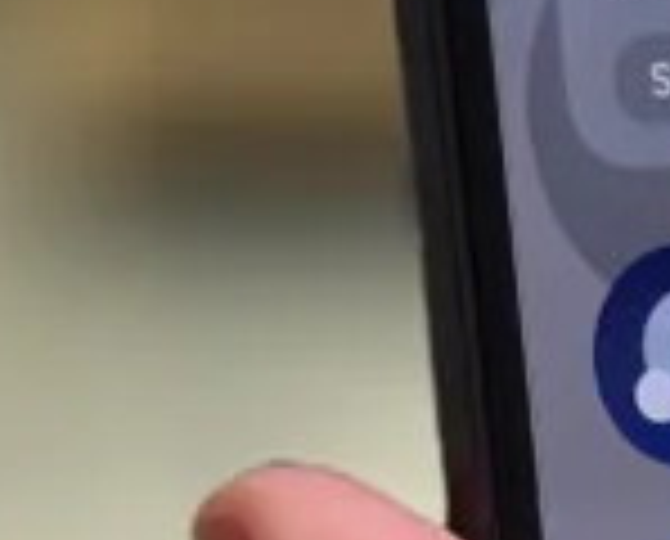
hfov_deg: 6.0
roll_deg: +0.6
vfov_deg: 4.8
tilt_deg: -14.6
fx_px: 6382
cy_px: 720
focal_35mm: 321
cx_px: 809
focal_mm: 6.86
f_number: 1.78
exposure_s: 1/239
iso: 100
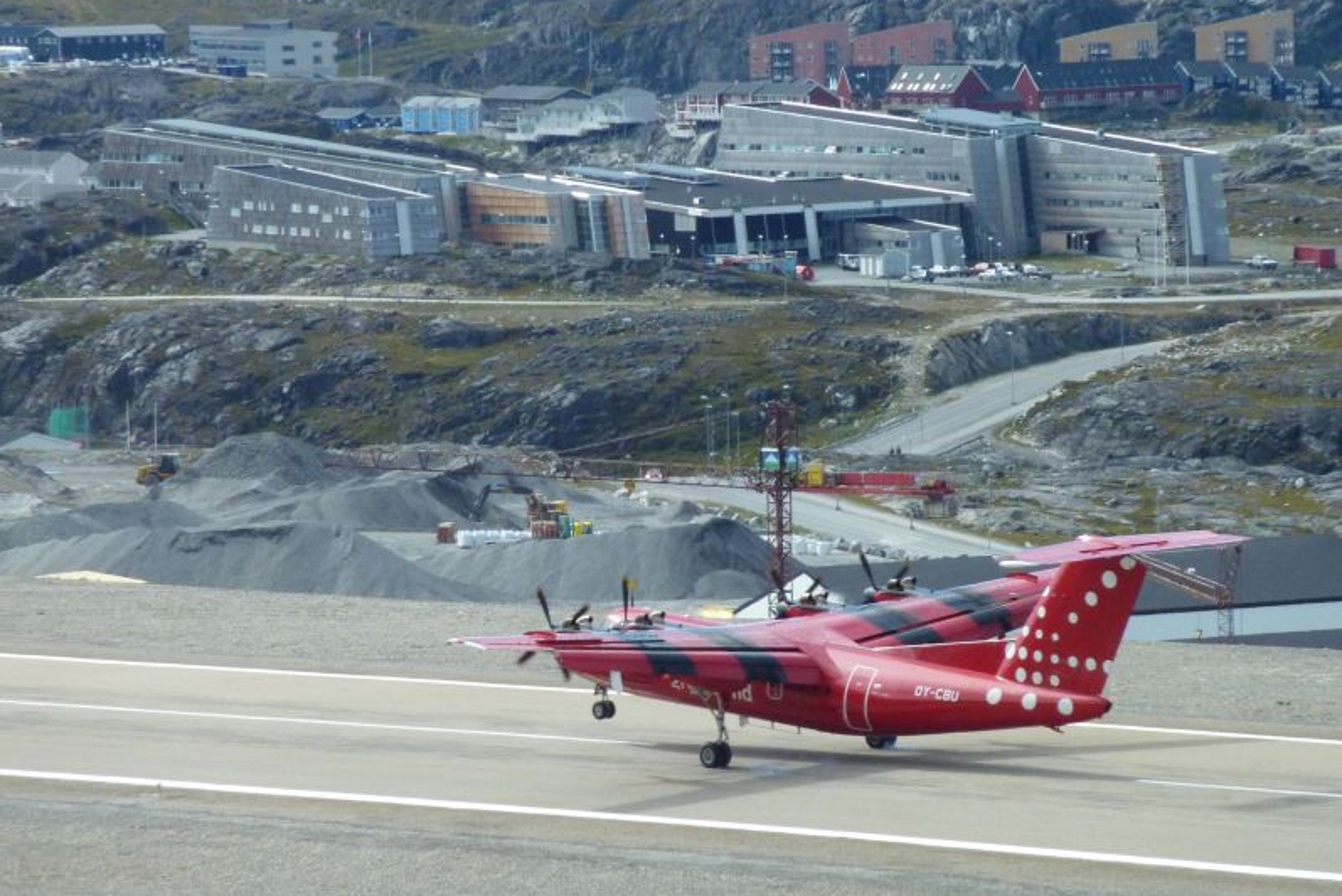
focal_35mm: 313
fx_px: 11672
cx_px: 672
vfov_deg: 4.4
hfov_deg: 6.6
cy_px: 487
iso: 250
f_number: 4.9
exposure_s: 1/1000
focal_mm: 49.2
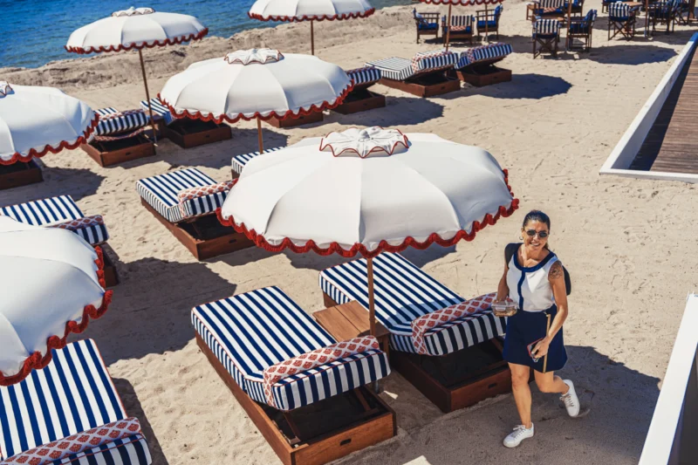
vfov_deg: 32.6
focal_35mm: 41
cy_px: 232
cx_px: 349
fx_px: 795
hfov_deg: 47.4
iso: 125
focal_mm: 41
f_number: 2.8
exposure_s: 1/4000
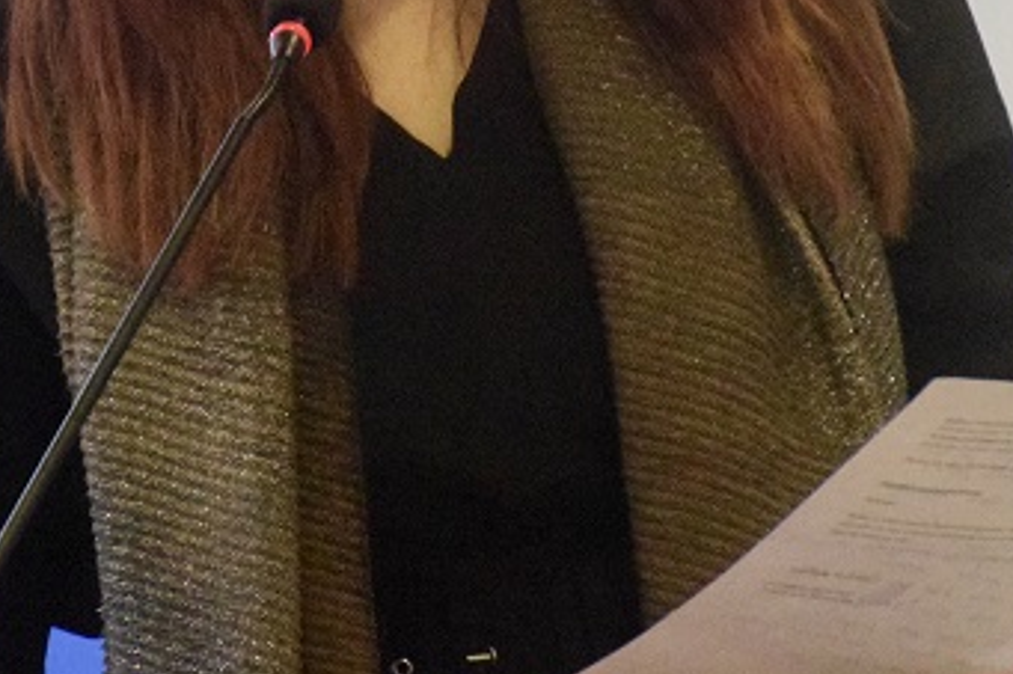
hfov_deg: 2.6
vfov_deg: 1.7
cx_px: 294
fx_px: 22274
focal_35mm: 792
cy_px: -77
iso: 6400
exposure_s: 1/320
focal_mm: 200
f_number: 5.3
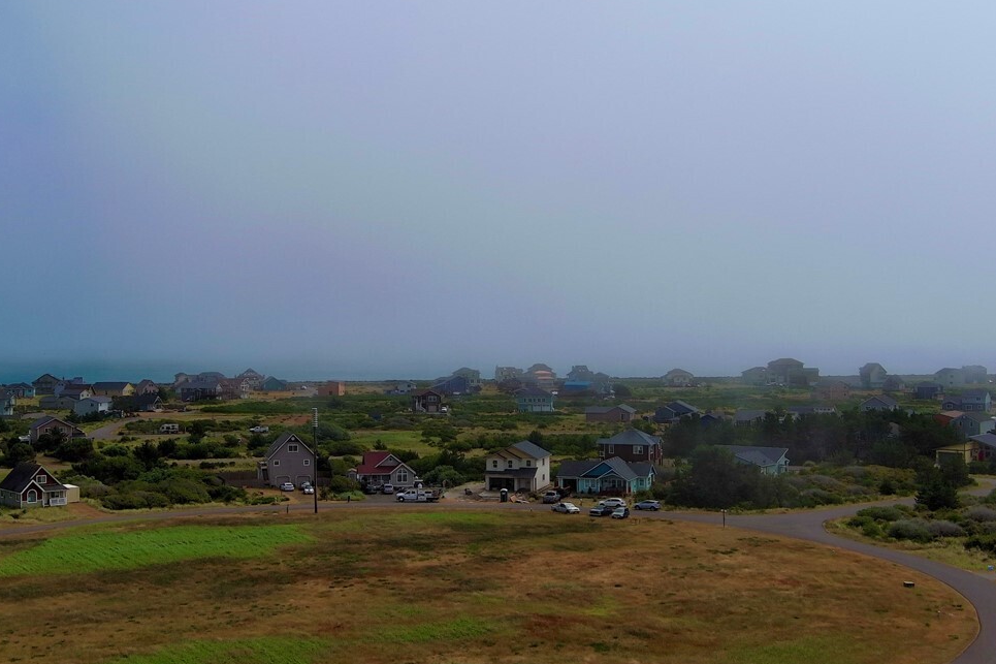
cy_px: 322
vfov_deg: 26.5
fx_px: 1411
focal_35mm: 51
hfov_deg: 38.8
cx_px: 417
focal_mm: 10.57
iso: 101
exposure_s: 1/4673
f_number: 2.8
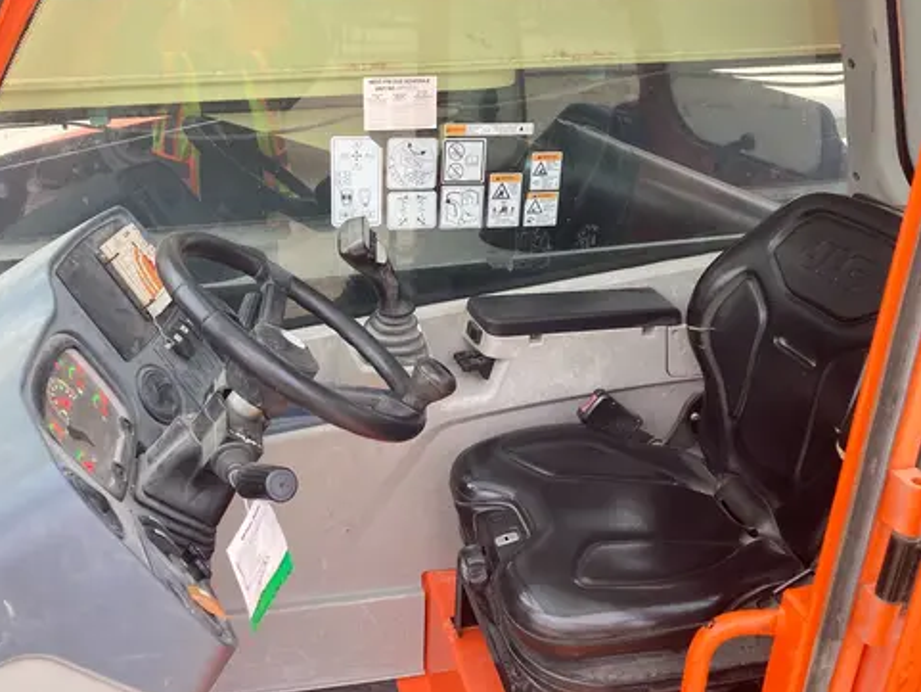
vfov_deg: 44.2
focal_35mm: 32
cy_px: 336
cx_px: 423
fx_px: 852
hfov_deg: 56.7
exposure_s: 1/121
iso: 64
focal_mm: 3.99
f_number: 1.8
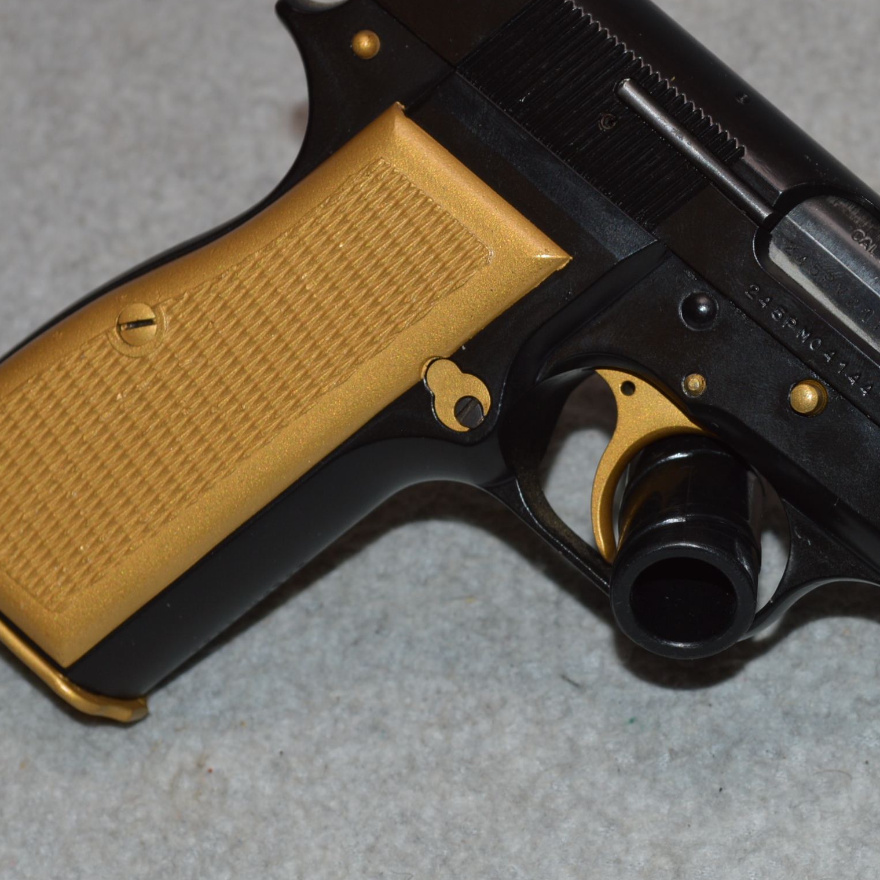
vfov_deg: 14.4
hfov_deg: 14.3
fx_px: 3480
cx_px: 703
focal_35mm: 121
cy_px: 397
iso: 100
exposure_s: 1/60
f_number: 8
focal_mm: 48
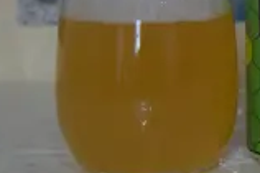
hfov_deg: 10.8
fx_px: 1371
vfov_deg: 7.2
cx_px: 232
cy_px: -11
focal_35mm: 190
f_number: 5.6
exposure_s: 1/60
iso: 560
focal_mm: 50
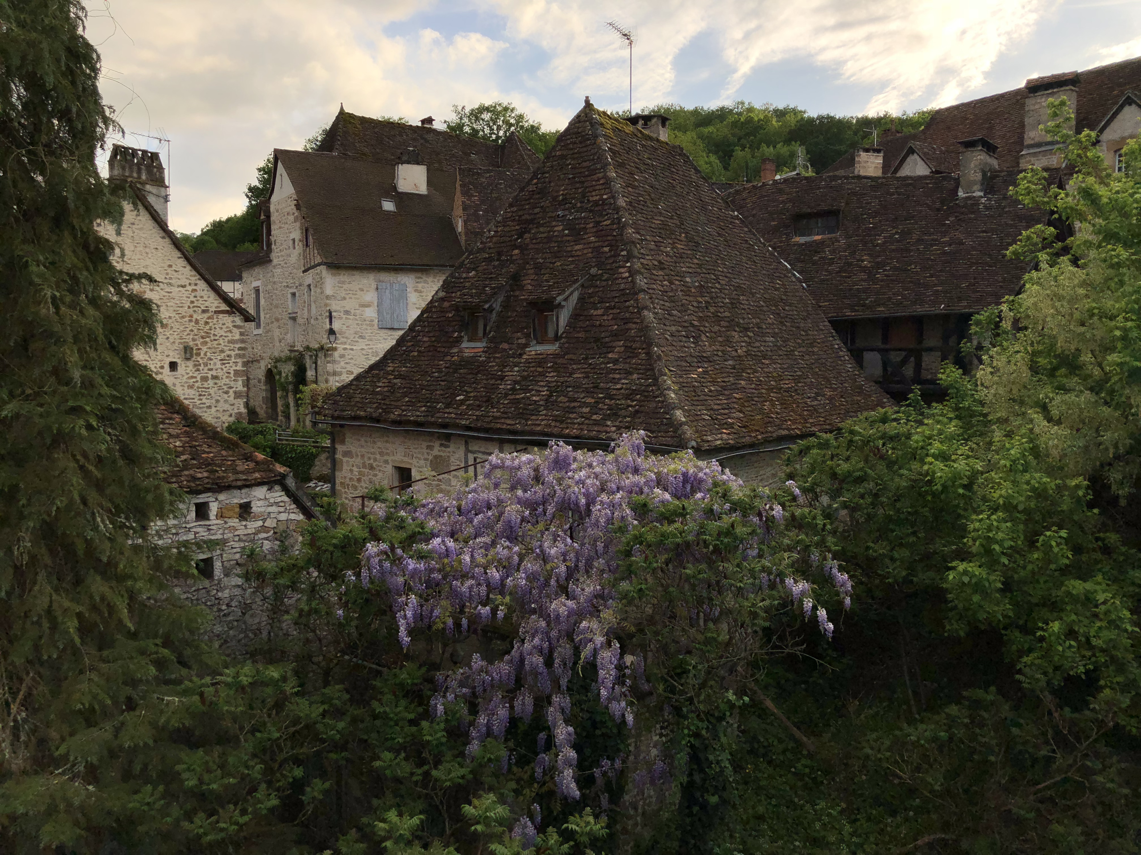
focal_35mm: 28
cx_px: 570
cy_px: 428
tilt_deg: -3.1
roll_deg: +1.1
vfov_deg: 49.7
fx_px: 923
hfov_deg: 63.4
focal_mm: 4
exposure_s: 1/1919
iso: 20
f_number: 1.8
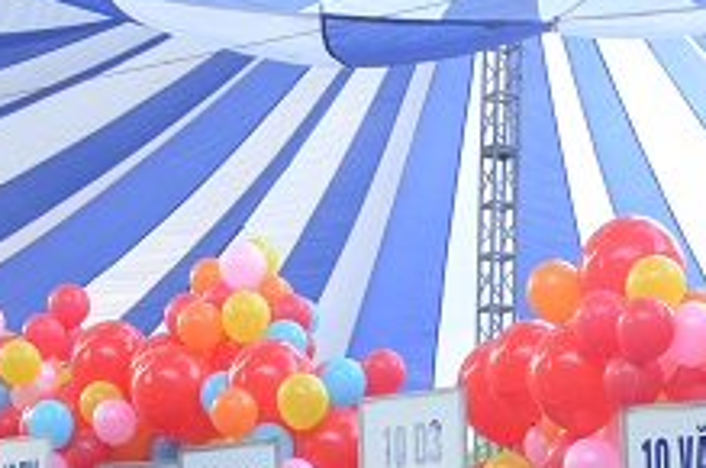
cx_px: 435
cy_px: 550
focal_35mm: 107
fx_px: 2094
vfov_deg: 12.5
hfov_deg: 19.1
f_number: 4
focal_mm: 26
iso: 1000
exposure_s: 1/320
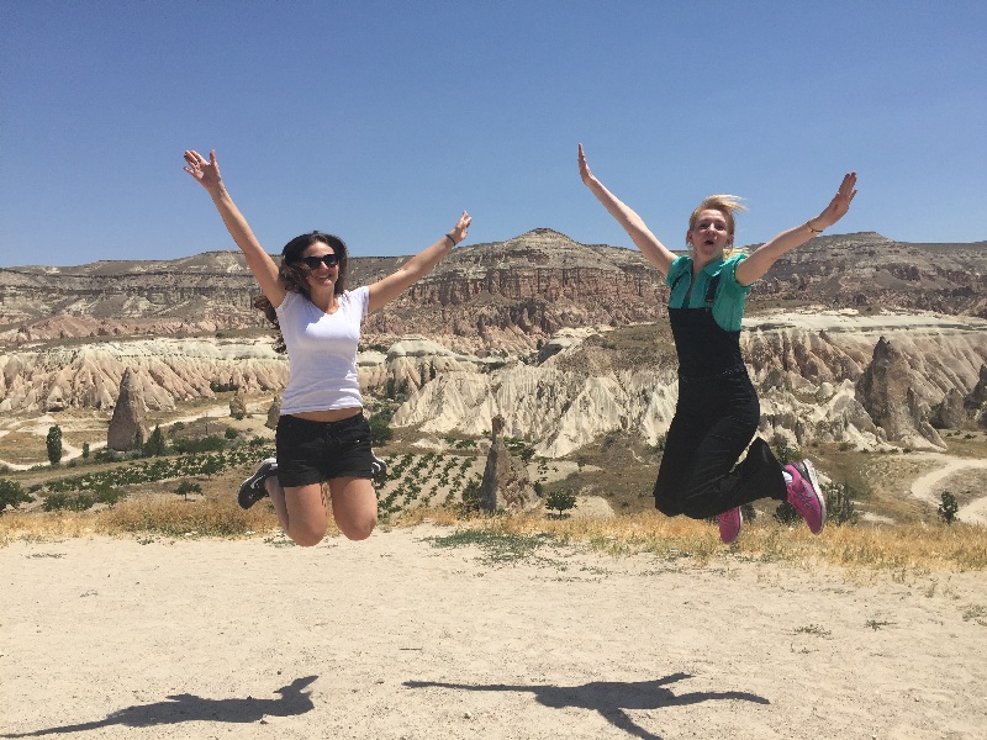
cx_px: 494
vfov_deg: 48.2
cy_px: 370
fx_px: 827
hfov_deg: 61.7
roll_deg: -2.1
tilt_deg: +1.9
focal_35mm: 29
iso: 32
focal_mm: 4.15
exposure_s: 1/3597
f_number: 2.2
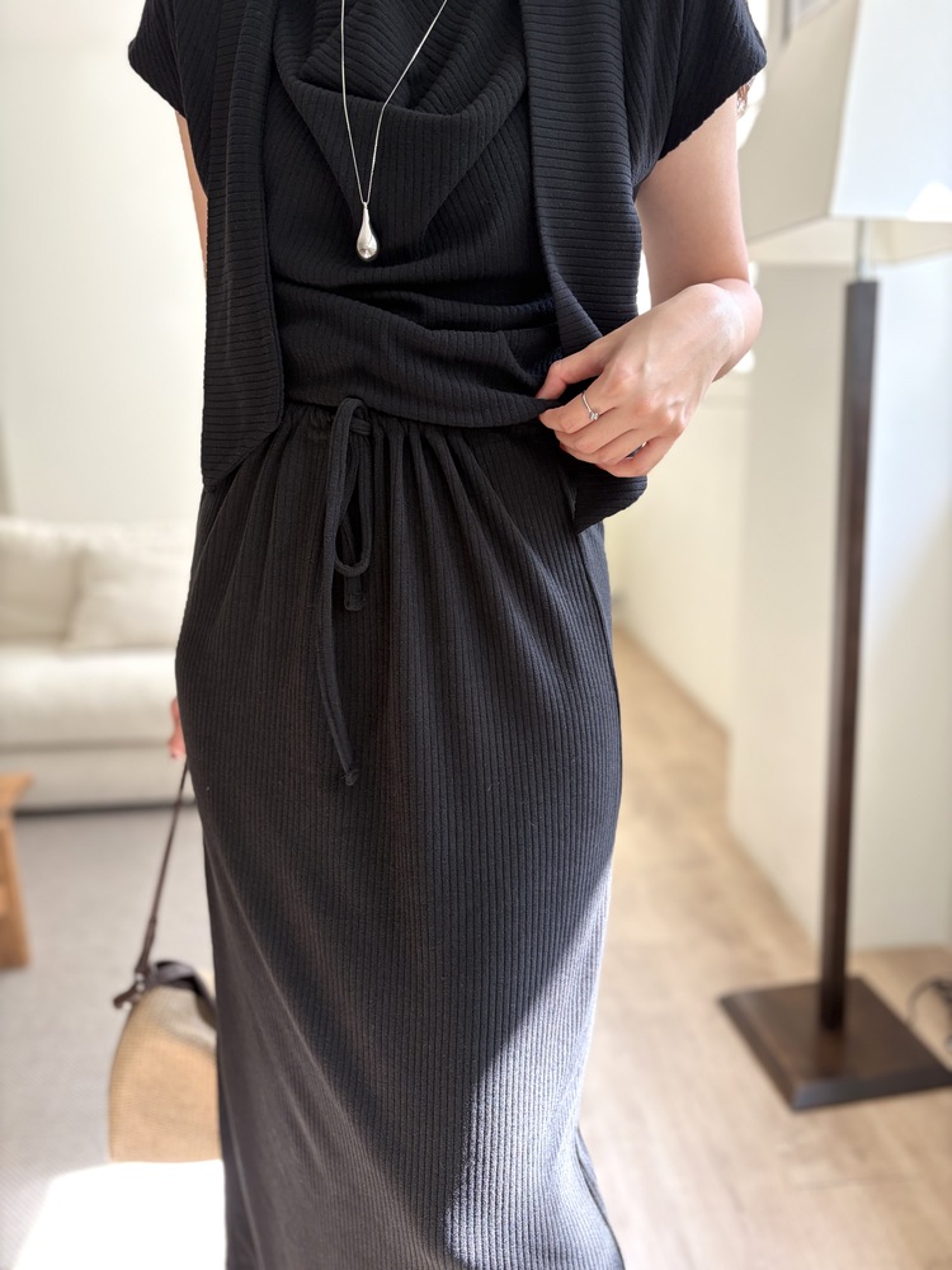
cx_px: 476
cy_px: 635
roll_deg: +0.9
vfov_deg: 67.3
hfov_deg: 53.1
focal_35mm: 26
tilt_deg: -13.9
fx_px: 953
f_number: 1.6
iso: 100
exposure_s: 1/122
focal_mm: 5.96
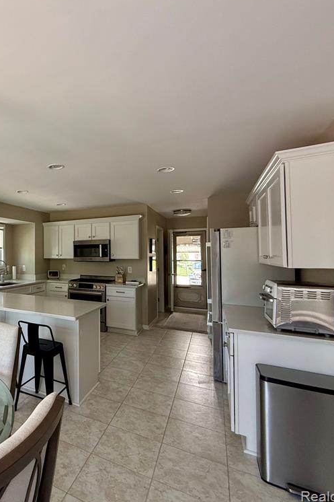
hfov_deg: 53.1
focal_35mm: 20
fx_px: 278
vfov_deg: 84.0
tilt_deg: +1.7
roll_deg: +0.1
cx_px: 25
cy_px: 249
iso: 250
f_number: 2.2
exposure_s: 1/99
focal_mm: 2.22
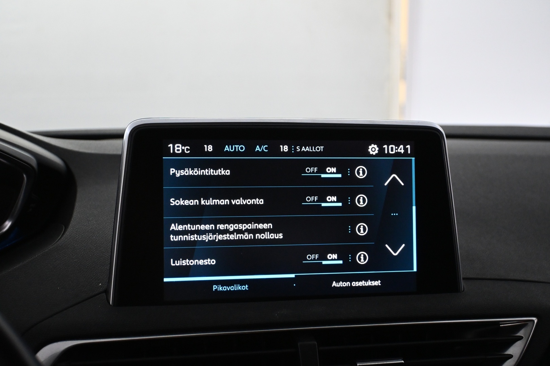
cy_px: 183
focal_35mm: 51
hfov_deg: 38.9
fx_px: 779
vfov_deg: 26.5
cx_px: 275
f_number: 5
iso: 3200
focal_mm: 34
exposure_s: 1/100
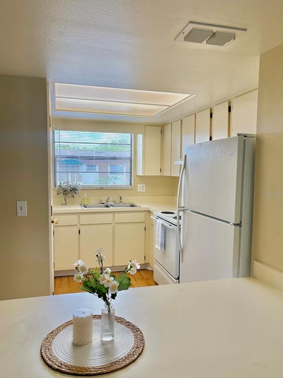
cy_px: 194
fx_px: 294
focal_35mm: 27
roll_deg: -0.8
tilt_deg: -4.4
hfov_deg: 51.4
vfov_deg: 65.3
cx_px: 141
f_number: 1.6
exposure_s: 1/225
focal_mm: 5.96
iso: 80
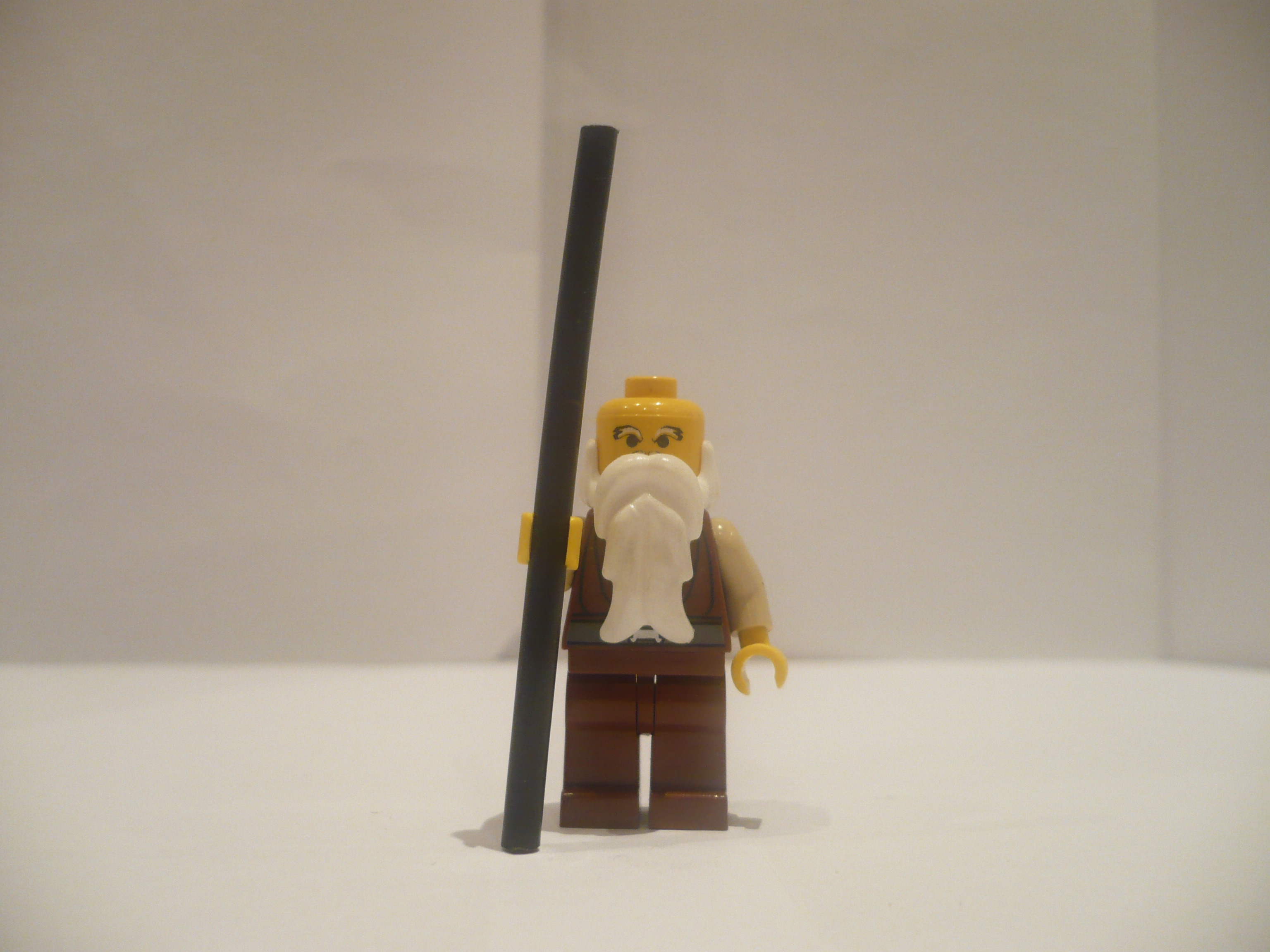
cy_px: 476
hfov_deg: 52.6
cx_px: 635
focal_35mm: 35
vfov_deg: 40.7
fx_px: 1284
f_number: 2.8
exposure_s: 1/15
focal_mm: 5.8
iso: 200
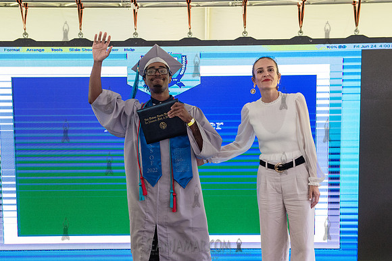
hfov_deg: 34.6
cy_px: 167
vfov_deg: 23.4
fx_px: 629
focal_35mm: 58
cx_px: 188
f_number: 4
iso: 2500
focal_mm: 45
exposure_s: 1/800
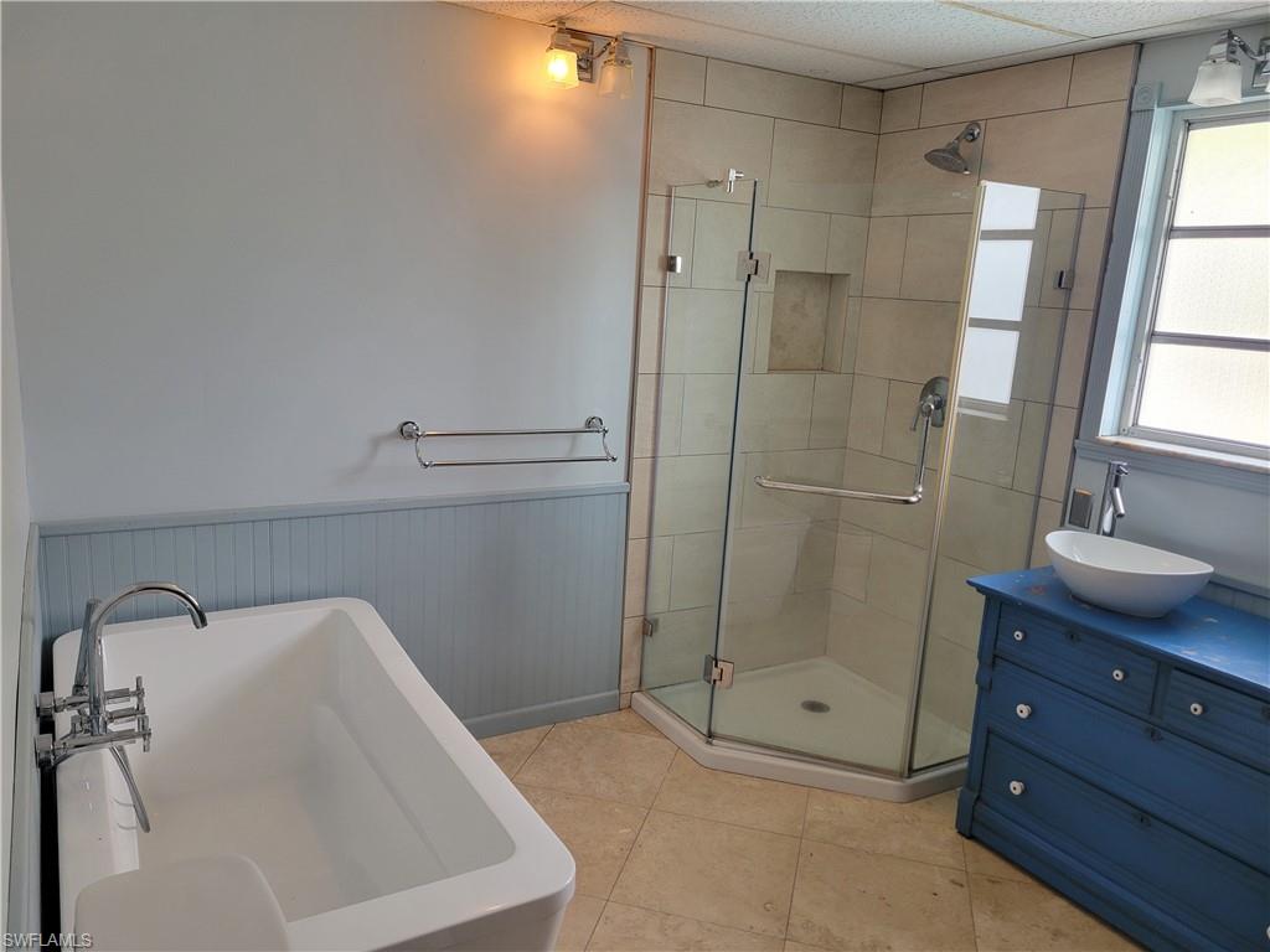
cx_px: 635
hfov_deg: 67.3
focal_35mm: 26
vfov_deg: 53.1
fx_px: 954
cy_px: 476
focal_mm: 5.4
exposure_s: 1/120
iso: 125
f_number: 1.8
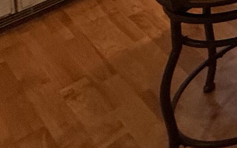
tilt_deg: -4.8
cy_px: -309
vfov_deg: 10.7
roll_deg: +1.2
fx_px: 497
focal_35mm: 77
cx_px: 562
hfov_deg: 15.3
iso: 160
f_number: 2.2
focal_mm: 2.22
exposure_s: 1/60
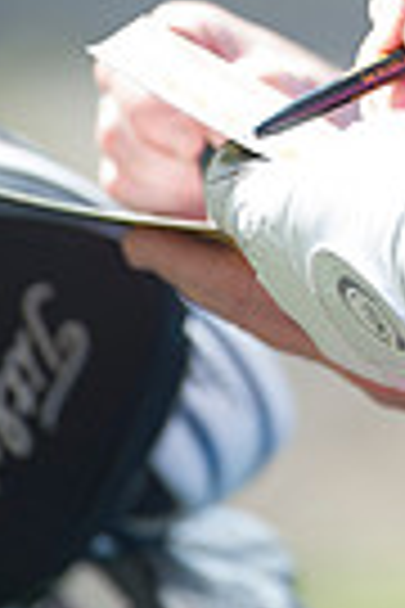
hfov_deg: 1.4
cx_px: 664
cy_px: -324
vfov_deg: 2.1
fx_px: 16857
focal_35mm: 999
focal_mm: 300
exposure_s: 1/500
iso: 200
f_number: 5.6
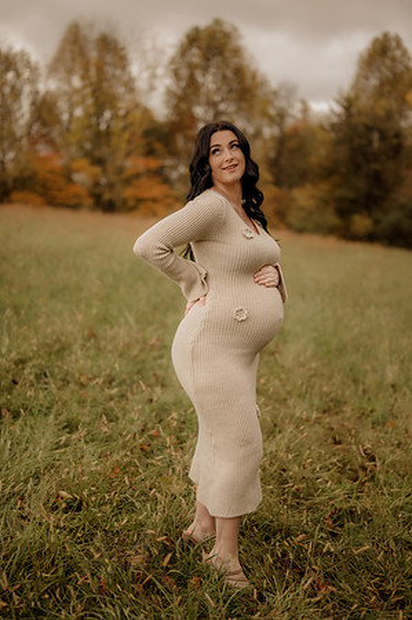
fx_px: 860
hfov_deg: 26.9
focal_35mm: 50
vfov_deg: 39.6
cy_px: 310
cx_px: 206
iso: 200
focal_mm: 50
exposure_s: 1/320
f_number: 1.8
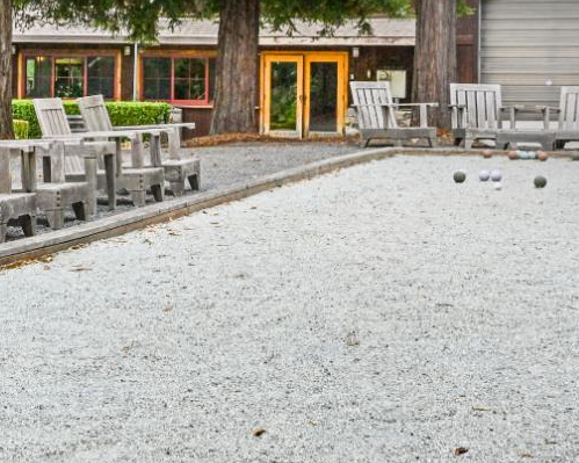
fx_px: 1645
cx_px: 22
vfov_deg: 15.9
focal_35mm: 96
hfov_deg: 19.5
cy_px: 91
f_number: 13
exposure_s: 1/640
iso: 1600
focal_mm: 34
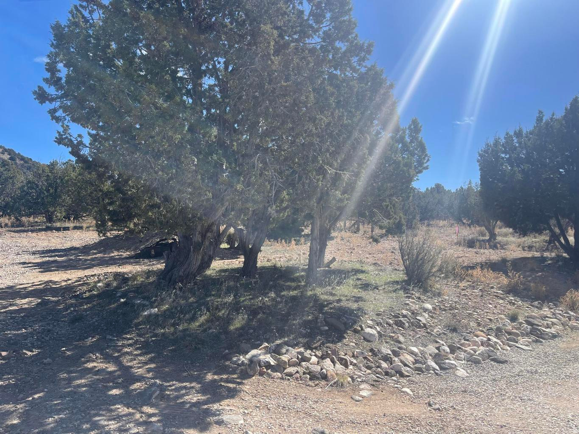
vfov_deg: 54.9
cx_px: 290
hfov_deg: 69.4
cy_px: 217
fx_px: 418
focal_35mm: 25
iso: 32
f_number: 1.6
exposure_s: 1/2433
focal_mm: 5.1
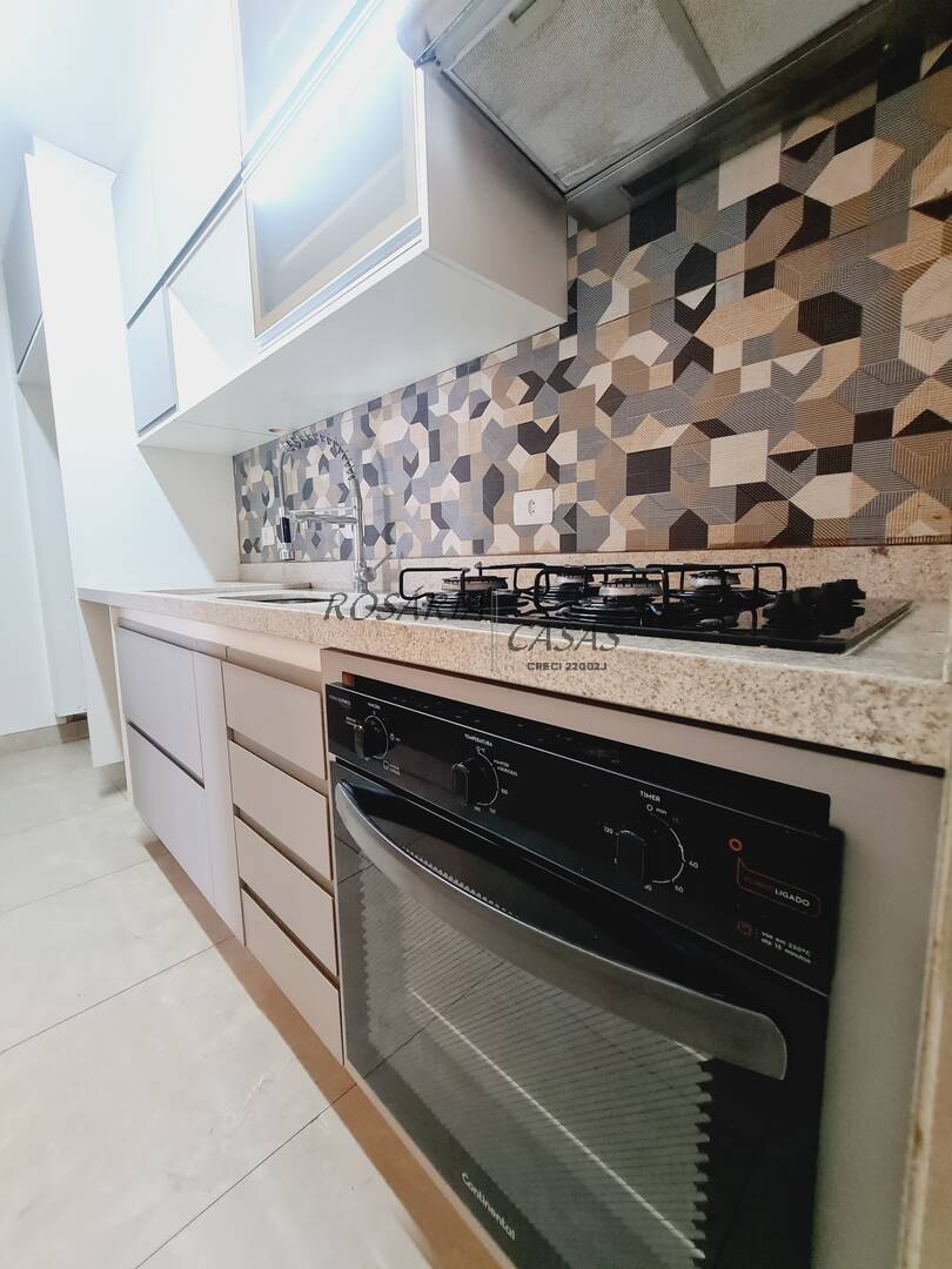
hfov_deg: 89.9
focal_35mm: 13
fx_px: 477
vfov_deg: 106.2
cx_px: 476
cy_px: 634
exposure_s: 1/60
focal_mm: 2.2
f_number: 2.2
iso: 320
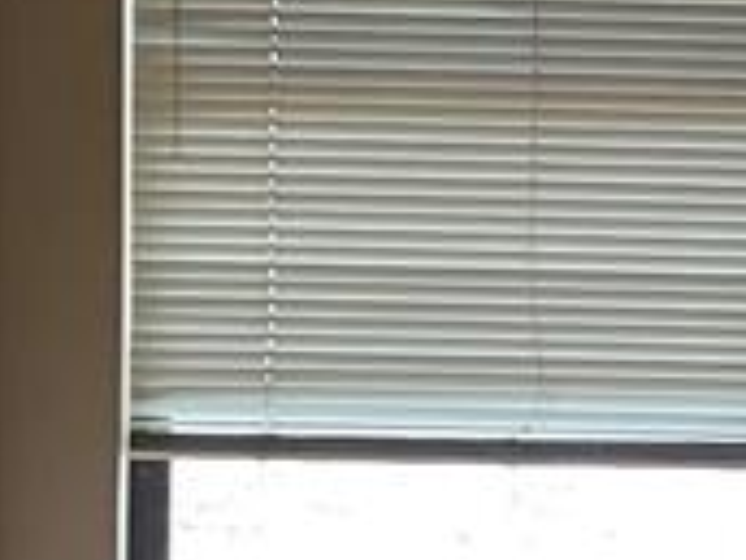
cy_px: 352
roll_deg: -0.9
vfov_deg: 9.6
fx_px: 3340
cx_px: 616
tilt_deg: -6.5
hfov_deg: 12.7
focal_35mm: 155
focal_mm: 4.2
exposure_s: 1/60
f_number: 1.6
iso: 320
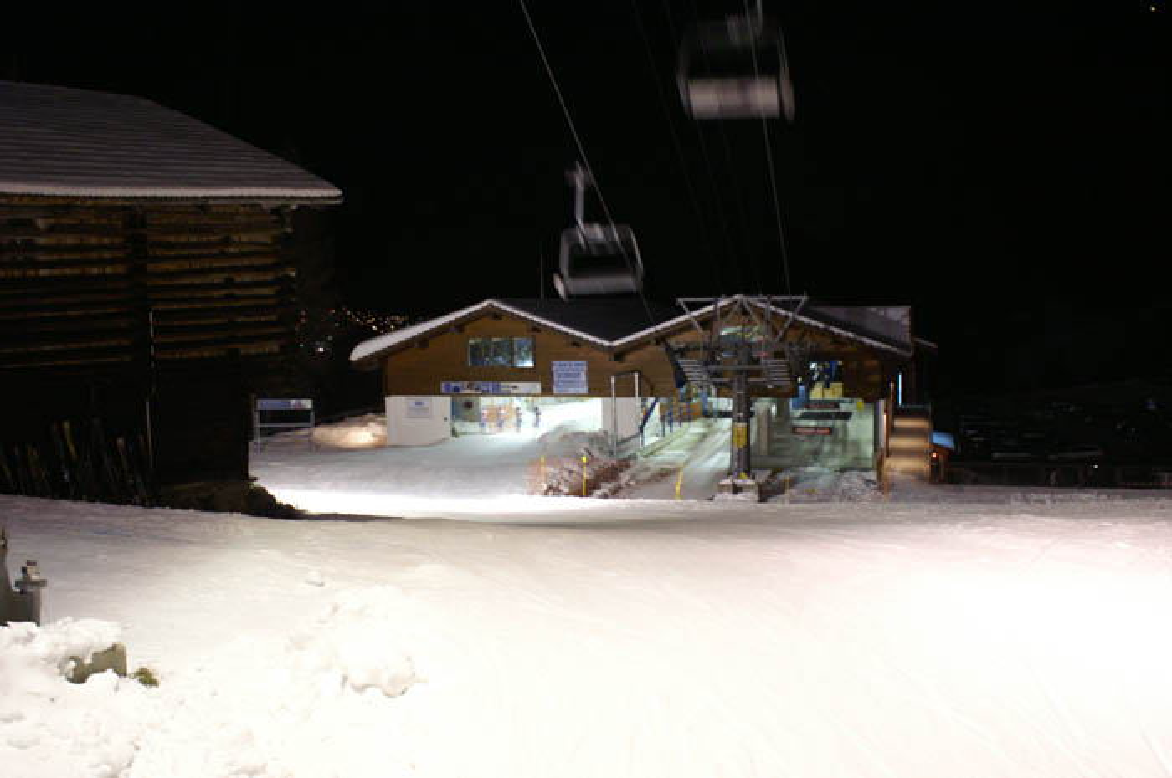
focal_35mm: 33
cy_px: 389
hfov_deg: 57.3
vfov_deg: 39.9
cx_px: 586
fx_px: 1073
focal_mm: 22
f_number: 4
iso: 800
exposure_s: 1/5
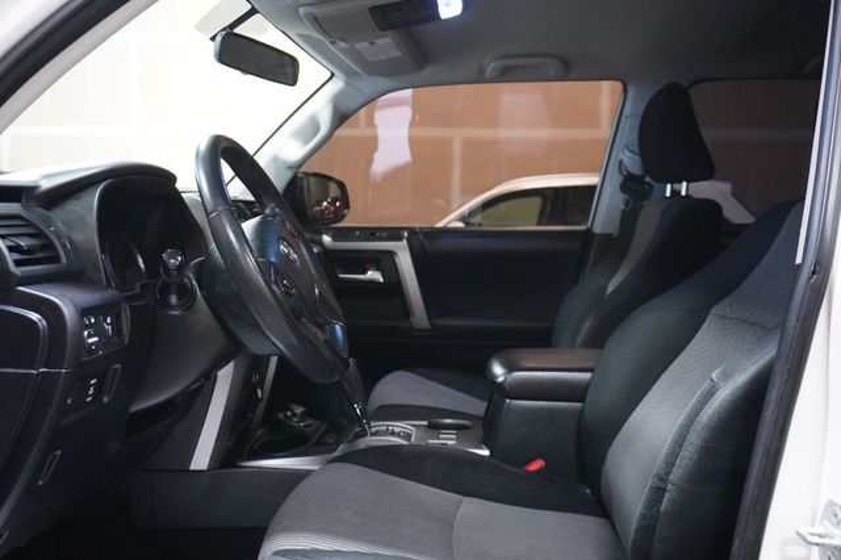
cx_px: 420
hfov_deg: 55.1
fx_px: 806
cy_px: 280
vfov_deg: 38.3
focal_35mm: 34
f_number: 4
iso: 6400
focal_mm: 23
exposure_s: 1/40
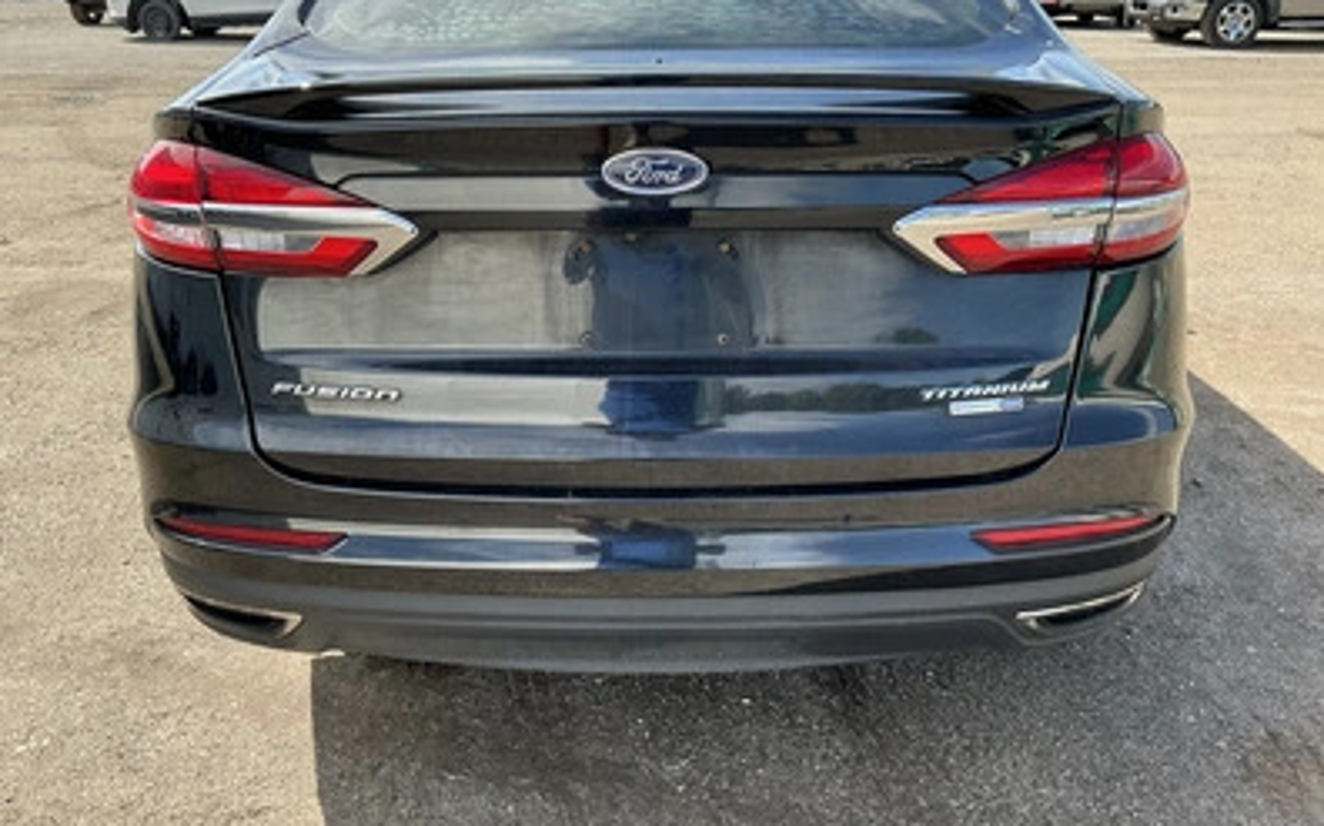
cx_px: 662
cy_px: 351
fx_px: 1082
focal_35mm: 30
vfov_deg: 41.7
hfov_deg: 62.9
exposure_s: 1/400
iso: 25
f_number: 1.8
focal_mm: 3
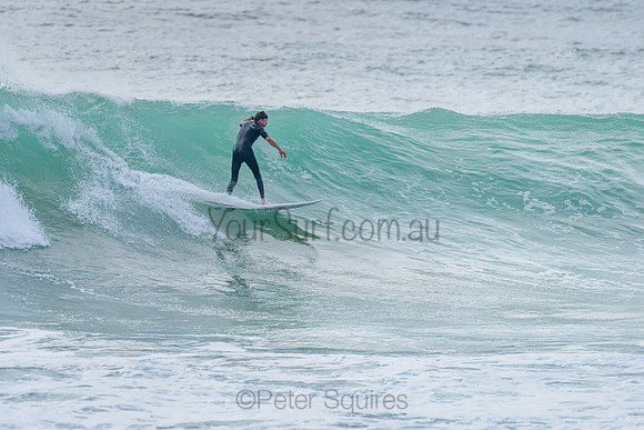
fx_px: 10955
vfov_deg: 2.2
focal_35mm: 612
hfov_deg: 3.4
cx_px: 250
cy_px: 177
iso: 400
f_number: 5.6
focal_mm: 500
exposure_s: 1/2000
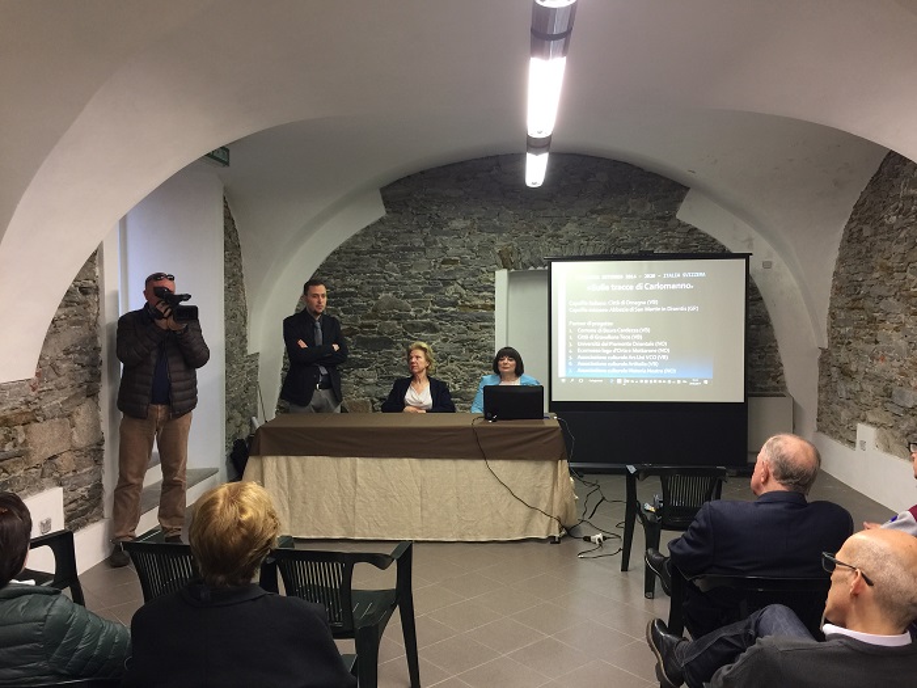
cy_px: 344
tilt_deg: -2.9
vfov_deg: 48.2
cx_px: 458
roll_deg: -0.7
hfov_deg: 61.7
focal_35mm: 29
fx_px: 768
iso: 50
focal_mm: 4.15
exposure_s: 1/17
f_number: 2.2
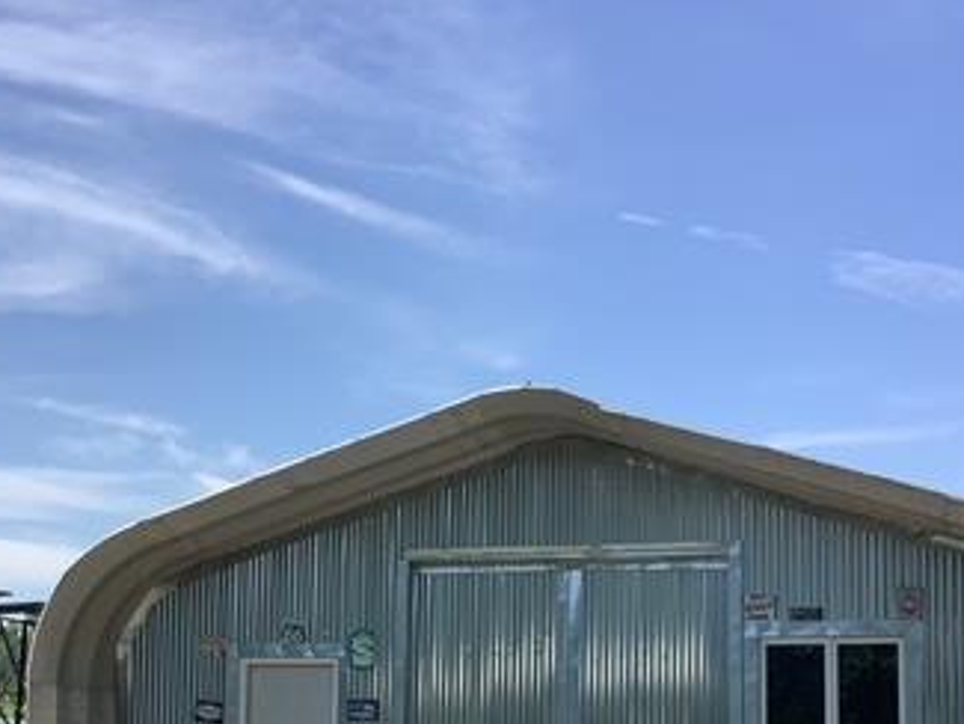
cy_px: 635
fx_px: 1699
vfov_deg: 23.5
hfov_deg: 31.6
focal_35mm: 61
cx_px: 436
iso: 25
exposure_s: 1/1404
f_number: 2.4
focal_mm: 3.3
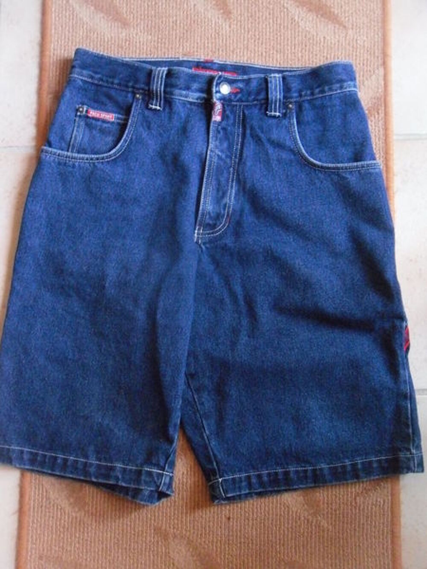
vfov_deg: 52.6
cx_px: 214
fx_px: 576
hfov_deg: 40.7
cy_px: 284
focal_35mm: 35
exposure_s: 1/8
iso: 800
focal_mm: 6.3
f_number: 3.5
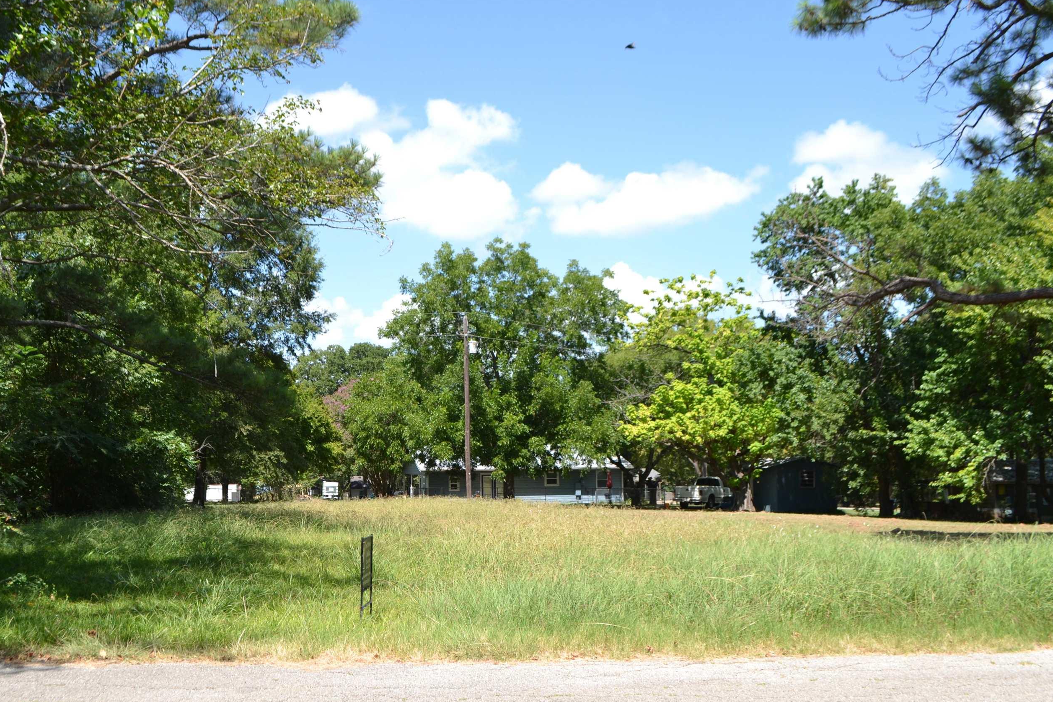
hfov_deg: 56.8
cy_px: 416
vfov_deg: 39.8
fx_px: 965
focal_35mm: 33
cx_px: 427
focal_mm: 18
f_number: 7.1
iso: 100
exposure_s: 1/200
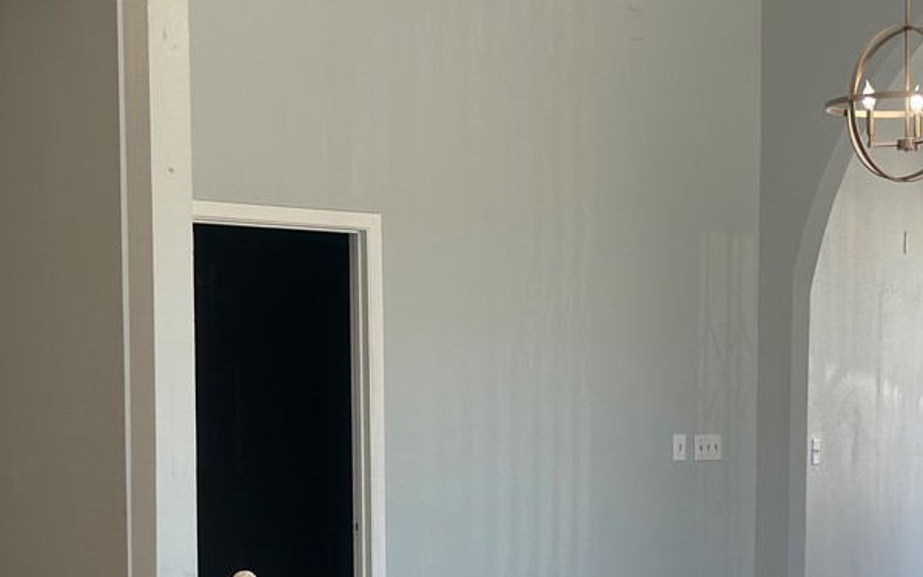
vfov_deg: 14.8
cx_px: 433
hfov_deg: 23.8
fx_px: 2188
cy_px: 542
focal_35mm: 87
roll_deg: +0.0
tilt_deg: -1.5
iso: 80
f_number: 1.78
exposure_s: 1/439
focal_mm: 6.86
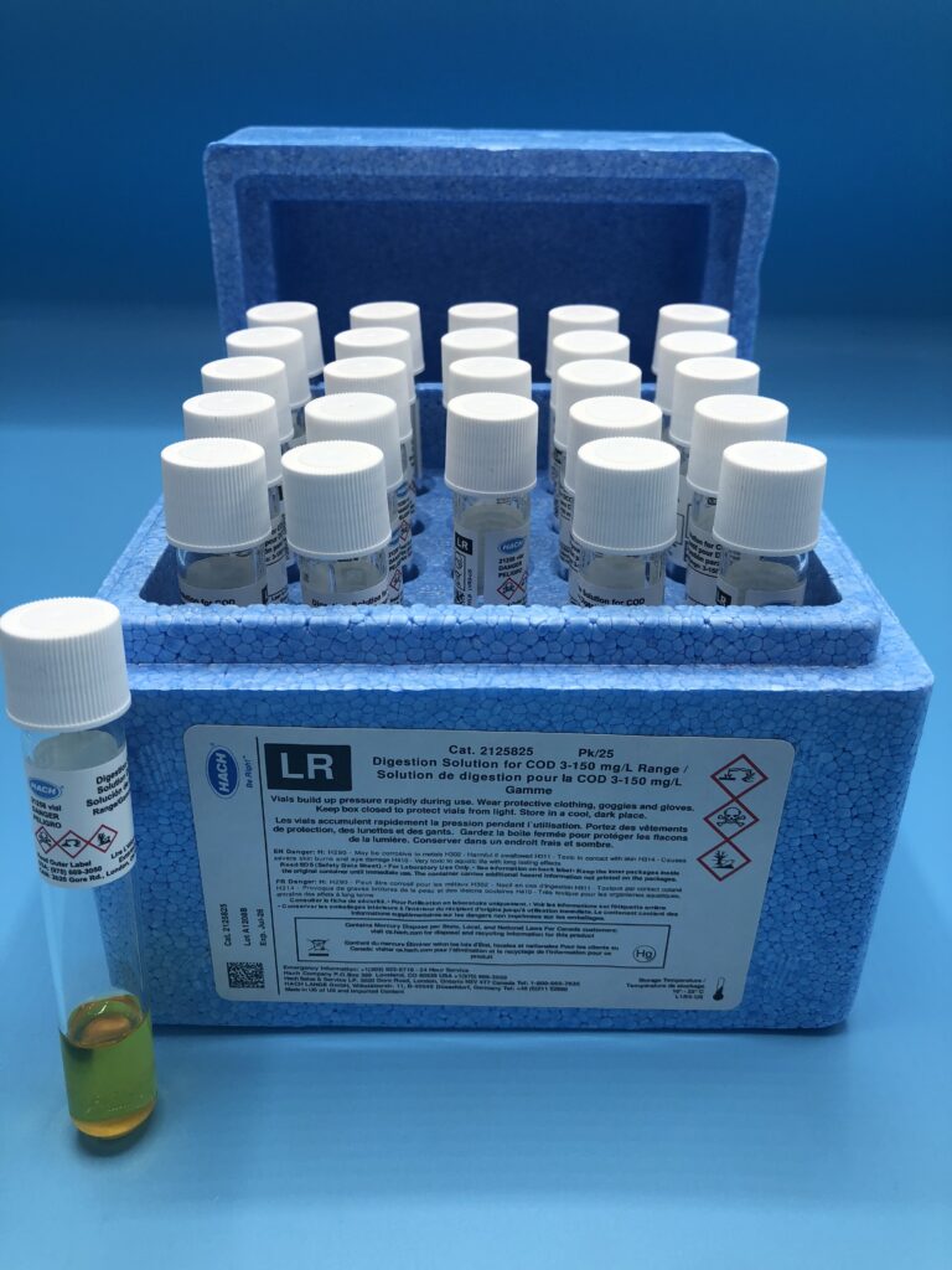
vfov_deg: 61.7
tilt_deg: -29.8
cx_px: 476
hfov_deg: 48.2
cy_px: 635
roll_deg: -1.2
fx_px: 1063
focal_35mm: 29
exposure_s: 1/343
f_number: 1.8
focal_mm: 3.99
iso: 20
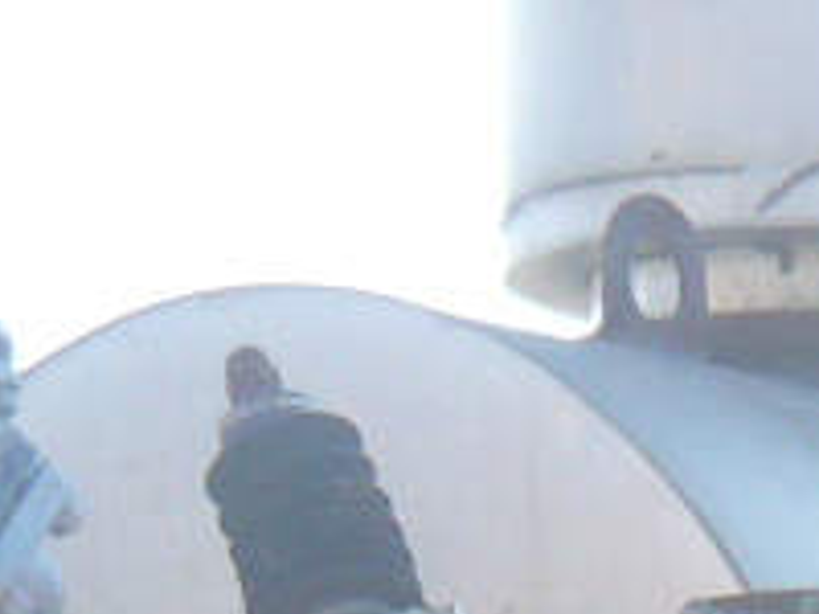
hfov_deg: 9.2
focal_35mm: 205
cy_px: 1891
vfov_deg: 6.6
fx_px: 4850
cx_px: 1503
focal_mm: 4.6
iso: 200
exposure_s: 1/640
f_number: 2.8
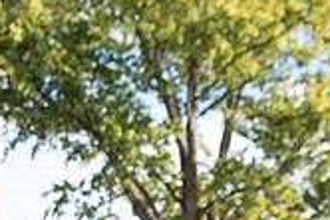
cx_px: -22
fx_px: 771
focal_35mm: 84
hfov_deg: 22.9
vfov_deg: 14.6
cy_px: 378
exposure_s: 1/500
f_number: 4.5
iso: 250
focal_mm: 24
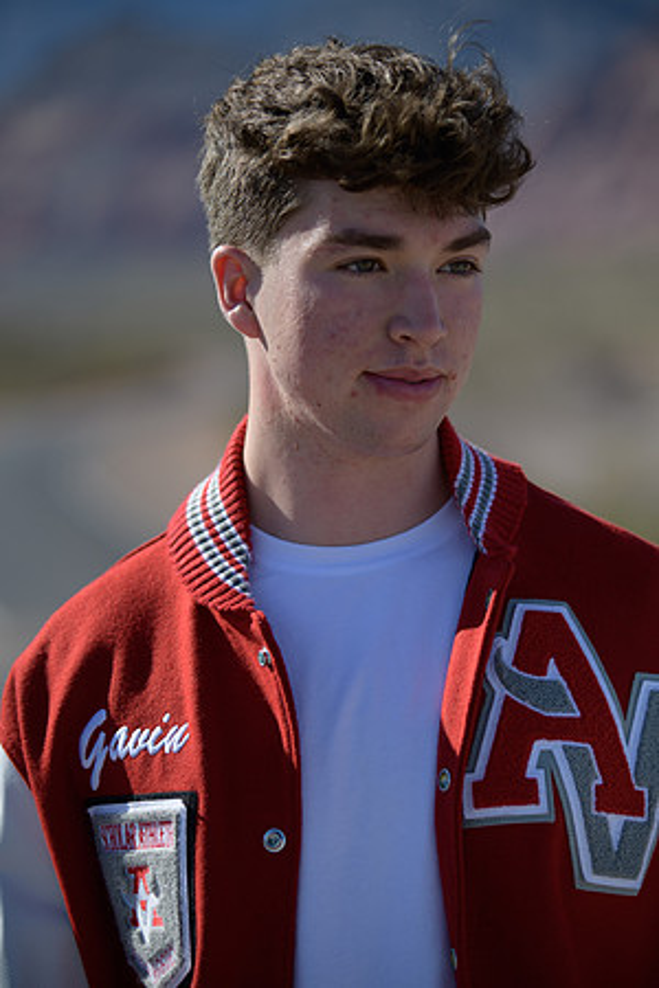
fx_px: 3020
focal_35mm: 110
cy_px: 494
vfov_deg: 18.6
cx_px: 330
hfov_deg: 12.5
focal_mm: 110
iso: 200
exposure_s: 1/5000
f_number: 2.8
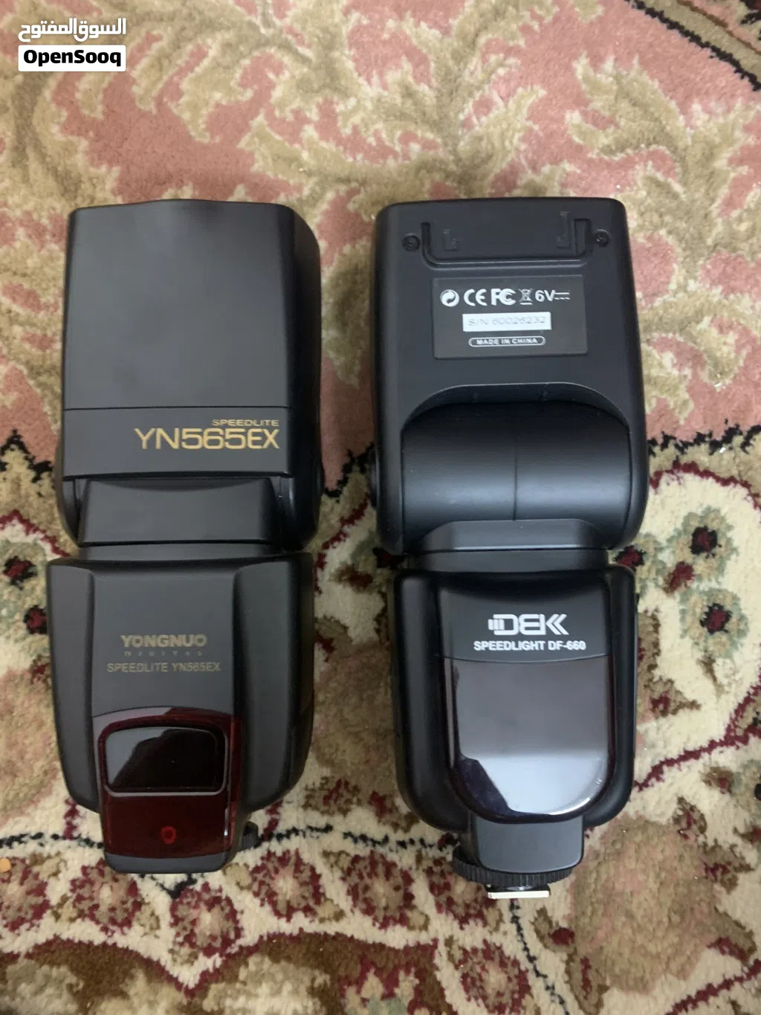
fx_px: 762
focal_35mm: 26
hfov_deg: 53.1
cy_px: 508
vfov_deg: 67.3
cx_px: 380
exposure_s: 1/25
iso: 500
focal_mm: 4.25
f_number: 1.8
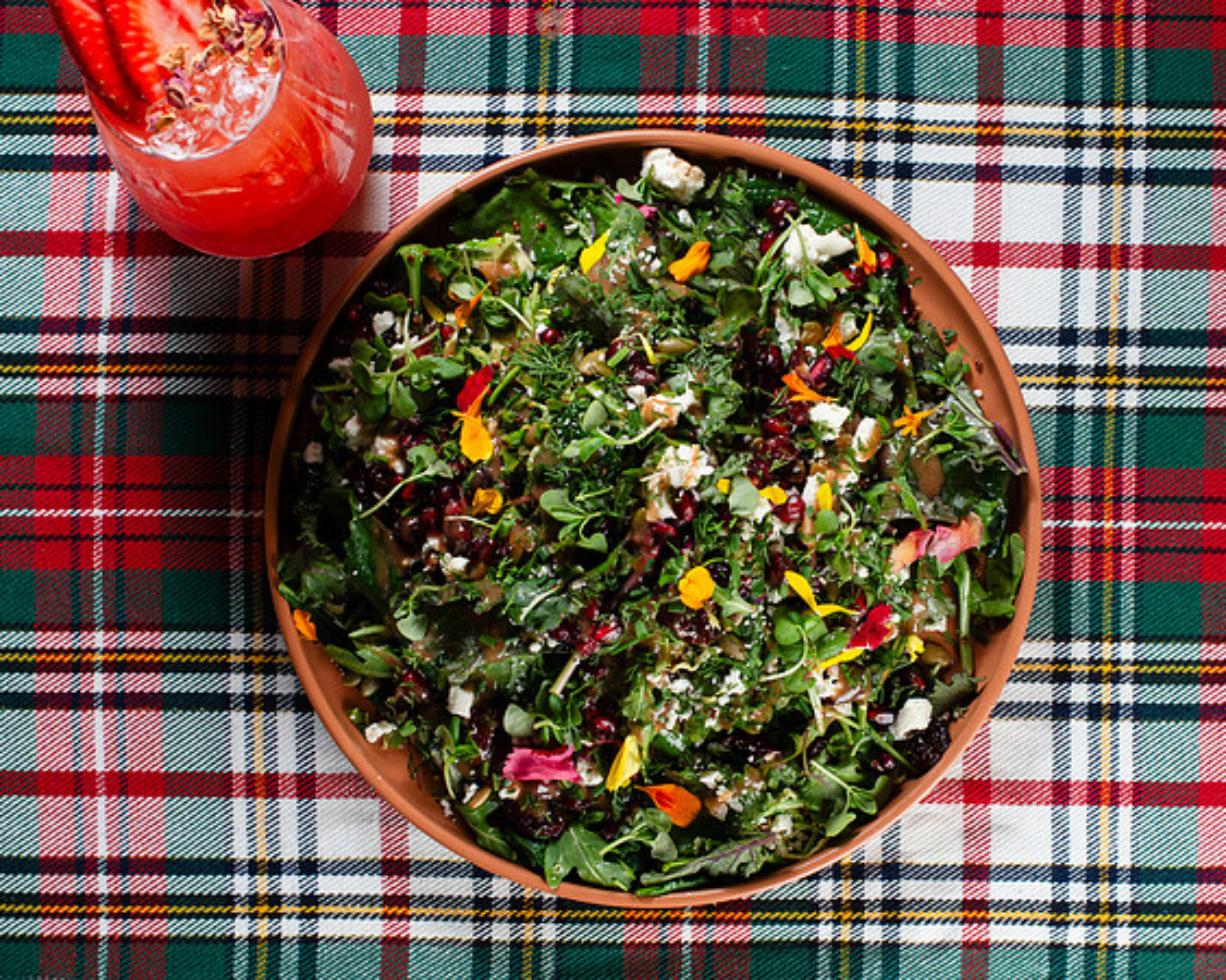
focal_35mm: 68
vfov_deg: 22.4
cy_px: 541
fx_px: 2477
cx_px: 716
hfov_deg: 27.8
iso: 200
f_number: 6.3
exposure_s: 1/200
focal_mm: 50
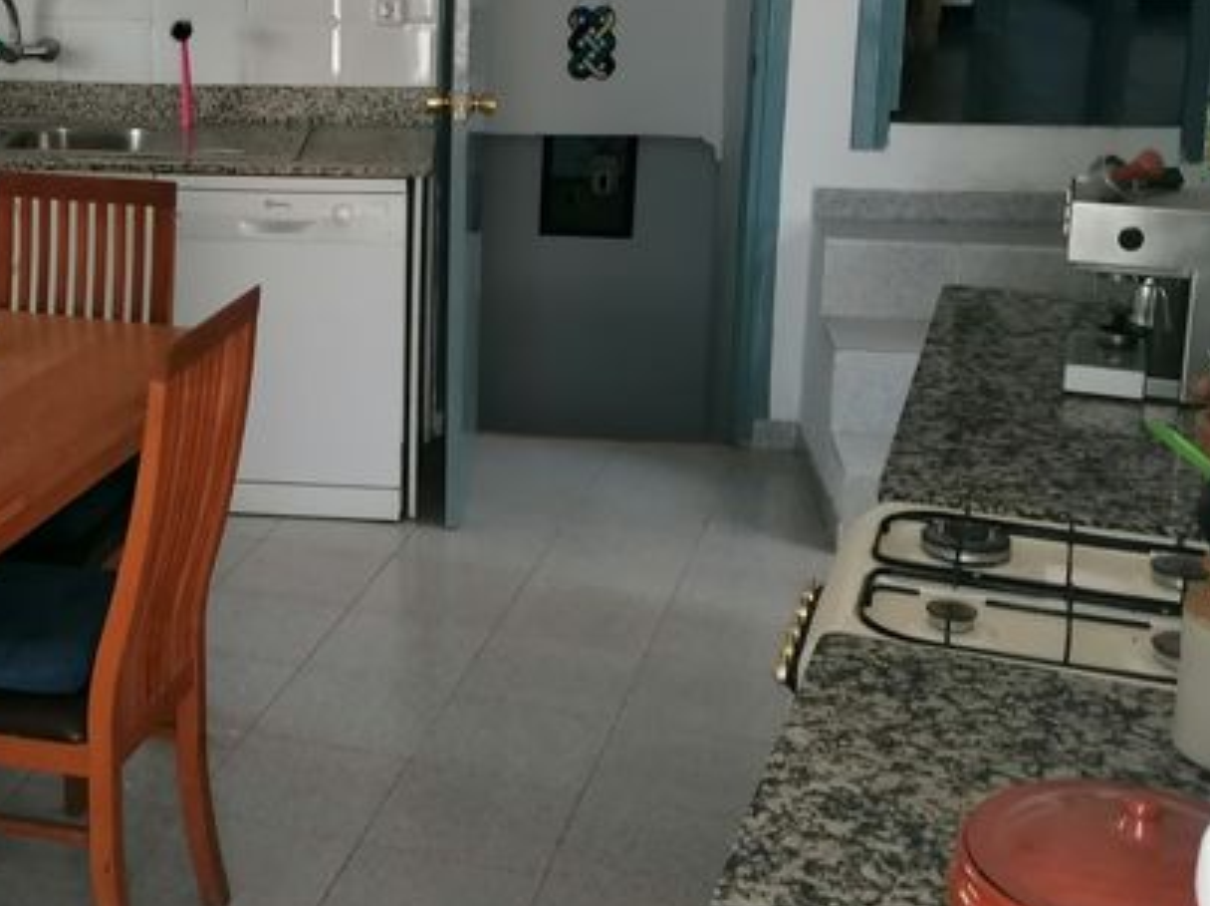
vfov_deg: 23.7
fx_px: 2130
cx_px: 199
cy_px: 203
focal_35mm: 61
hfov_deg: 30.7
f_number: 1.8
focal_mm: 4.75
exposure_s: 1/50
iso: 100
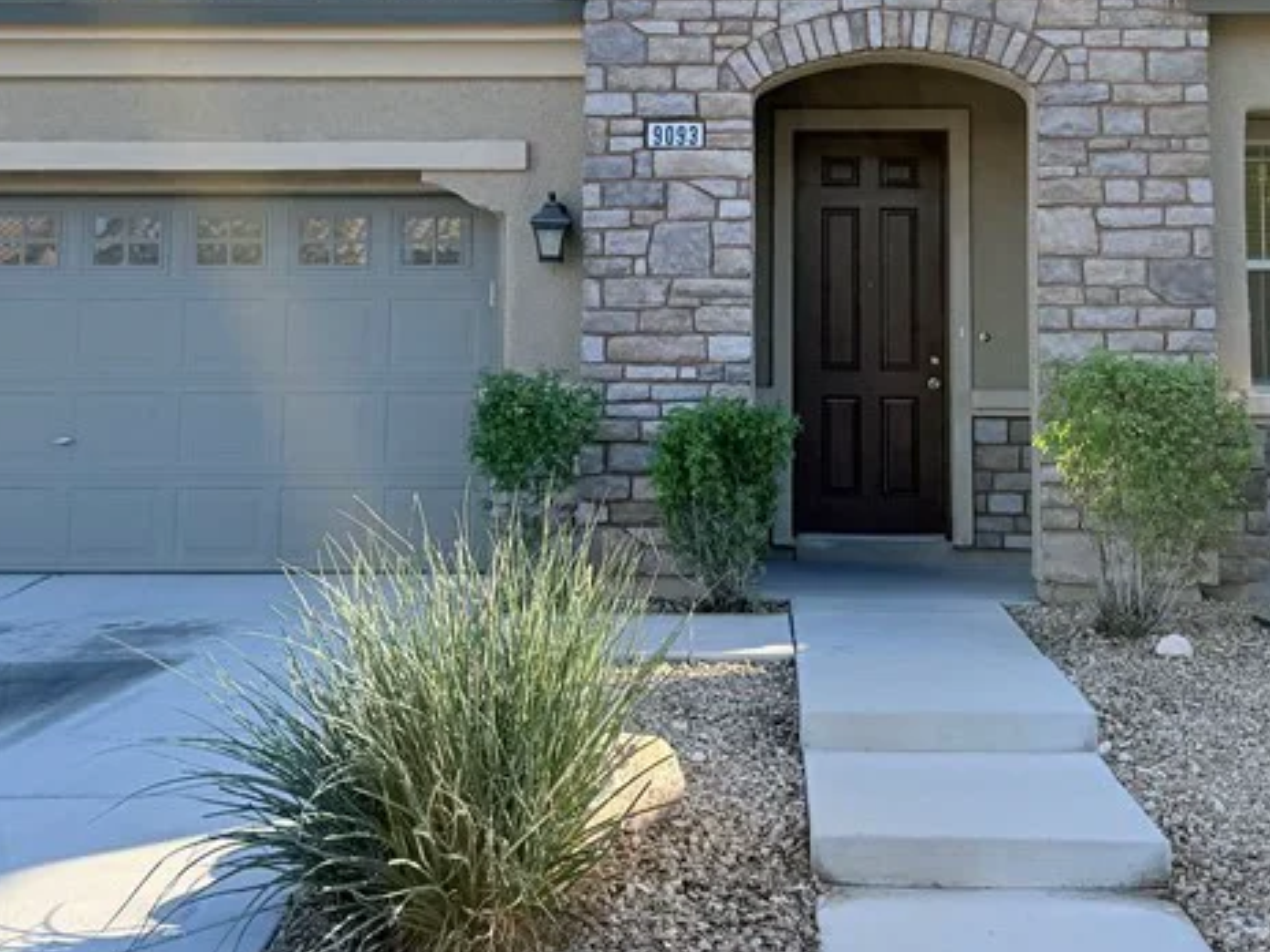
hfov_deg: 36.2
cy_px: 178
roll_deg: +0.0
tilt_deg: +5.3
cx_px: 679
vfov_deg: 26.9
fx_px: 1944
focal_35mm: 53
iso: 100
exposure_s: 1/2801
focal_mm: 6.76
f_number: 1.78
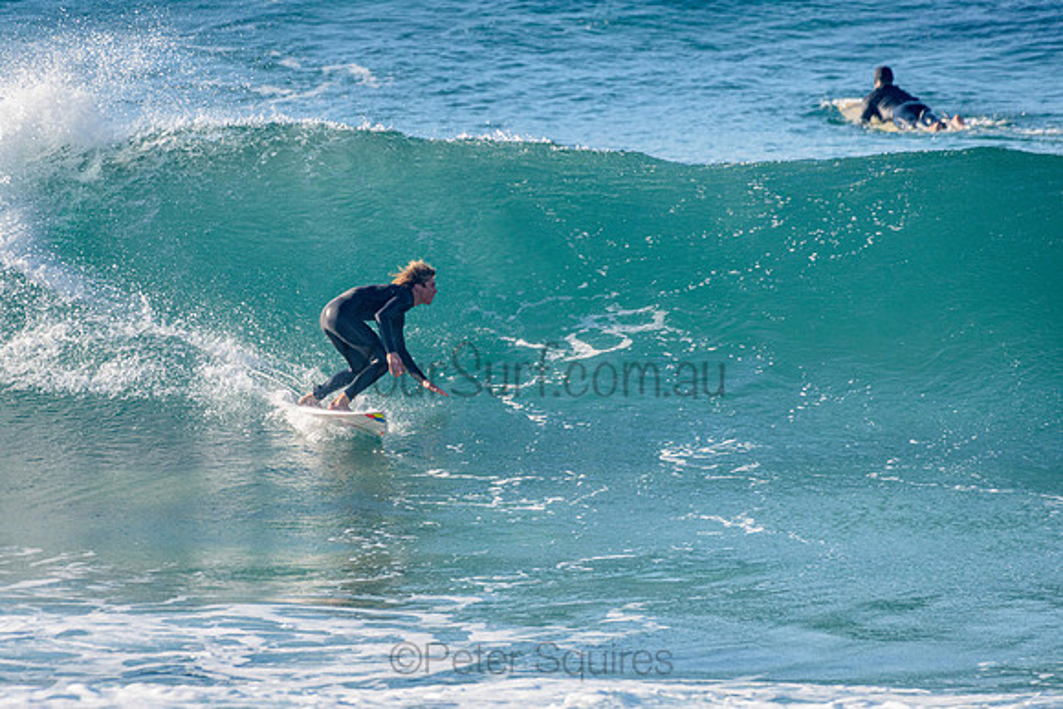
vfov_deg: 2.3
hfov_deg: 3.4
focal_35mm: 611
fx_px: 18048
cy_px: 361
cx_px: 413
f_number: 5.6
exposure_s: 1/2000
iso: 280
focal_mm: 500
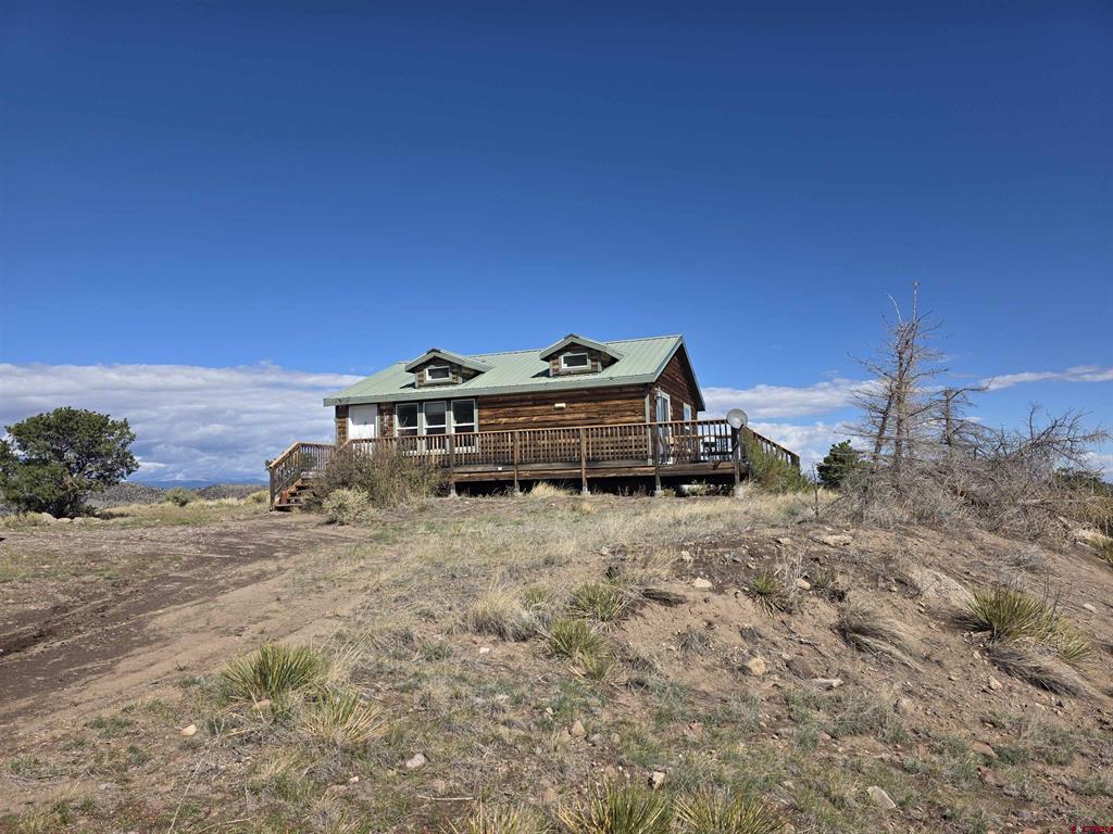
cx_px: 556
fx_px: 740
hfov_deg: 73.9
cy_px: 417
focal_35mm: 23
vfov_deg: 58.9
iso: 80
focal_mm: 6.3
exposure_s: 1/7626
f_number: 1.7
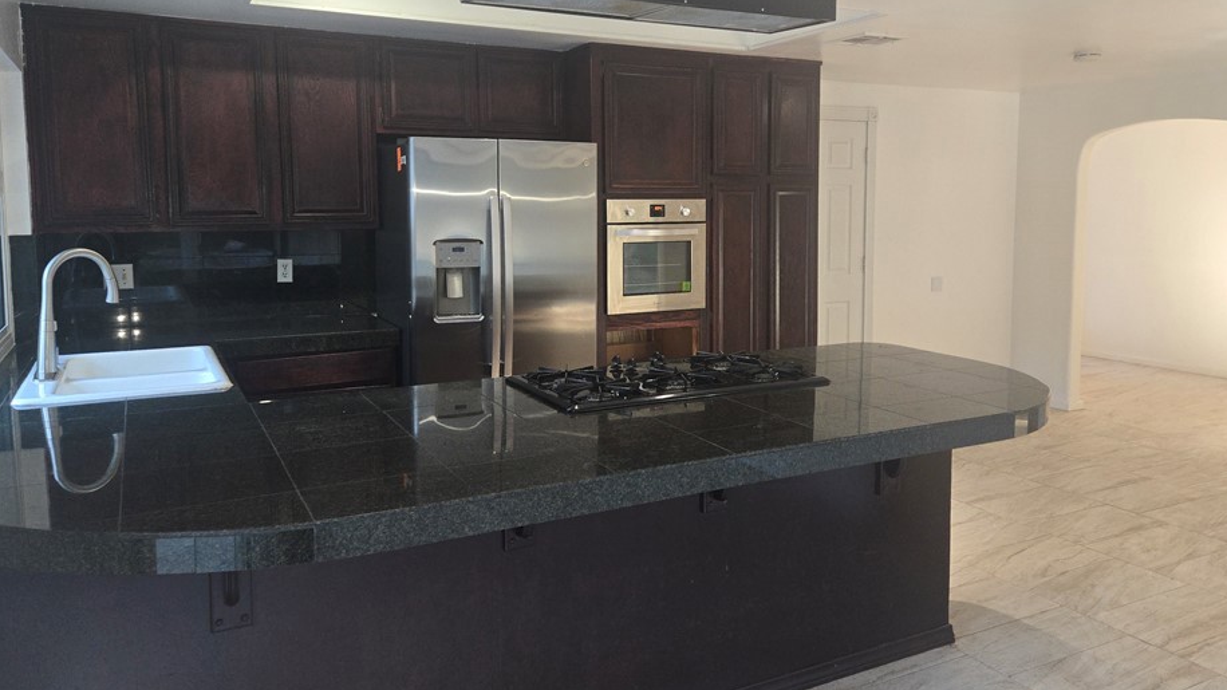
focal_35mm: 28
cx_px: 620
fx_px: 911
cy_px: 287
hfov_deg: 67.9
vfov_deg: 41.3
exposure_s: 1/40
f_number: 1.8
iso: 125
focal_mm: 5.4
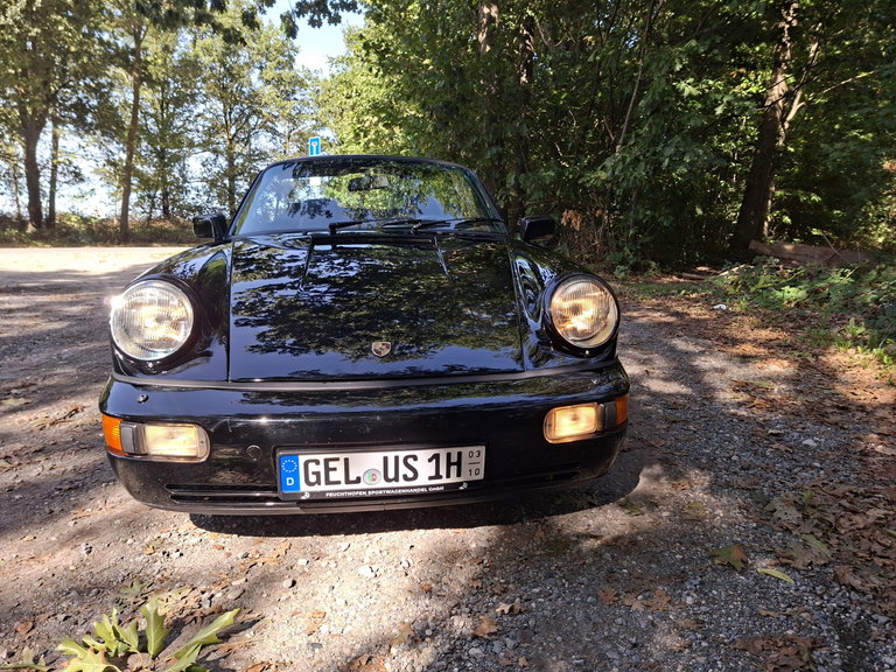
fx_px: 595
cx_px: 448
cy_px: 336
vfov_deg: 58.9
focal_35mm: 23
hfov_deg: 73.9
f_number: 1.8
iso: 50
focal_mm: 5.54
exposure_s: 1/470
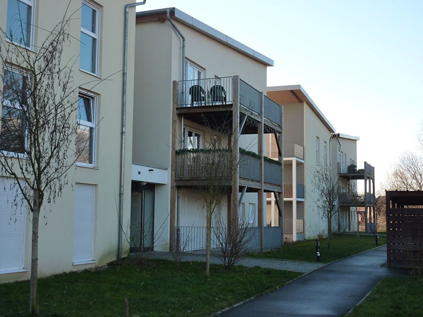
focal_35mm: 48
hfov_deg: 39.7
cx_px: 212
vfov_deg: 30.3
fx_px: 587
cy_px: 158
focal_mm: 7.9
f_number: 4
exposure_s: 1/125
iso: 125
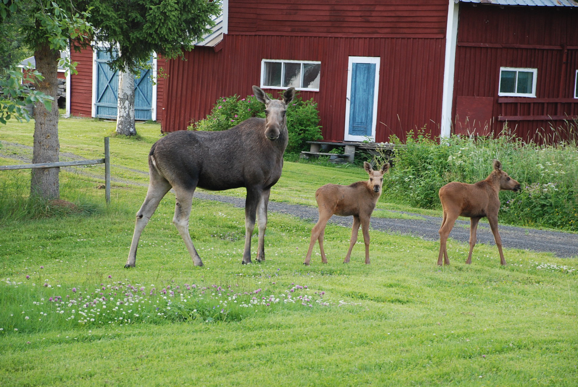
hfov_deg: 15.2
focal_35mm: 135
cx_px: 289
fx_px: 2170
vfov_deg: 10.2
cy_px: 194
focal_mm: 90
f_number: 5.6
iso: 400
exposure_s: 1/45
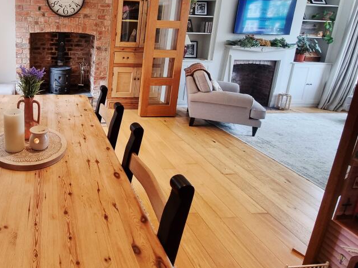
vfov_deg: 60.9
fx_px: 217
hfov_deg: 70.9
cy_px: 77
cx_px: 70
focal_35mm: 21
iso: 125
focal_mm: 2.2
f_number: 2.2
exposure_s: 1/50
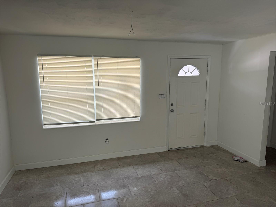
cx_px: 138
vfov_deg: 56.8
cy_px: 104
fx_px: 191
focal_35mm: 24
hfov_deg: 71.6
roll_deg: +1.3
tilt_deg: -9.8
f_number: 1.78
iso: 50
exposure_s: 1/133
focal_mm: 6.76
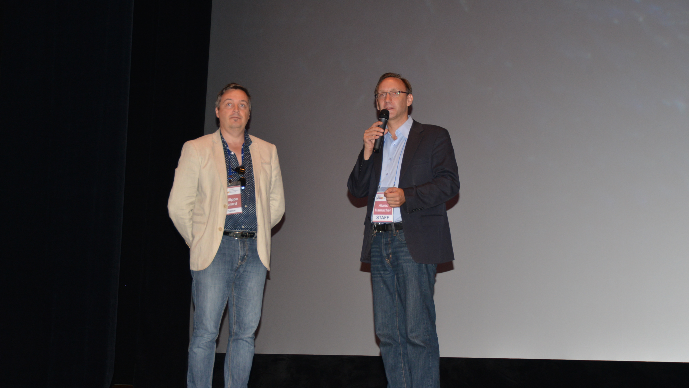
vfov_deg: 16.3
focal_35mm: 74
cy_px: 218
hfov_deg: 28.6
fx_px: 1352
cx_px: 343
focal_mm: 70
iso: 800
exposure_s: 1/60
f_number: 5.3
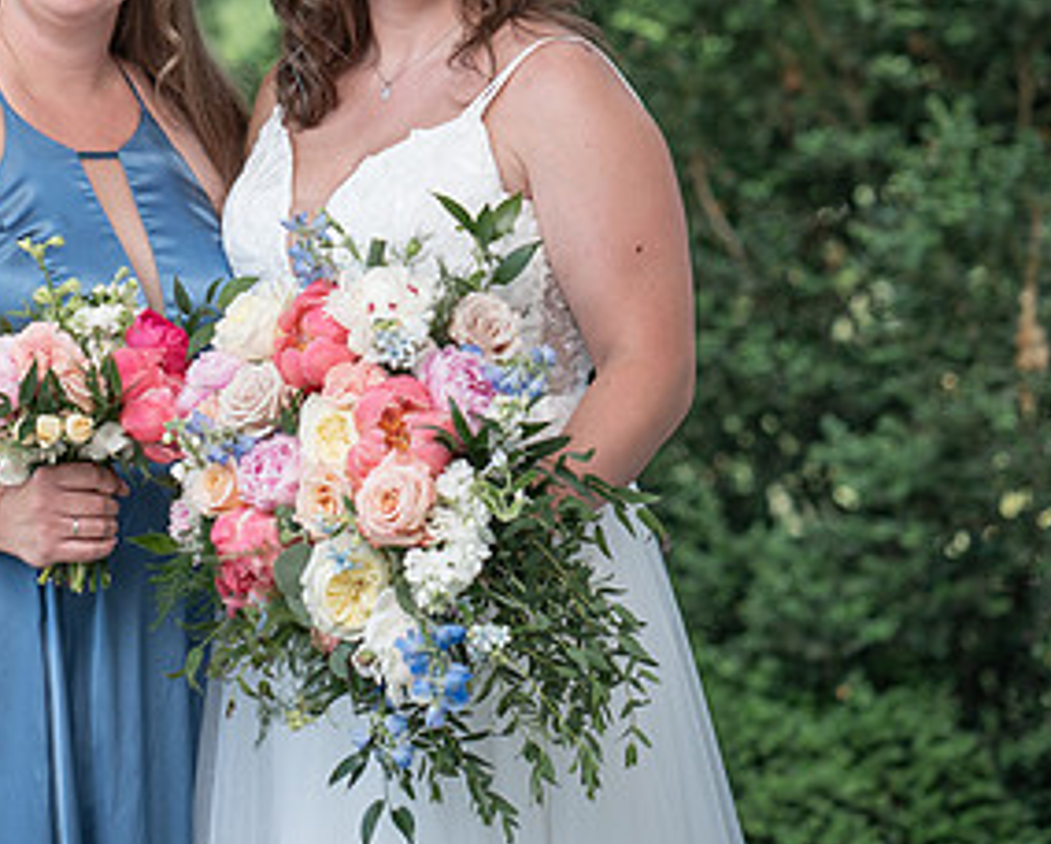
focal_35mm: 169
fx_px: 5264
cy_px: 145
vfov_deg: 9.1
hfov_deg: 11.4
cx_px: 206
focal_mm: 85
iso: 64
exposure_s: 1/500
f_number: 2.8
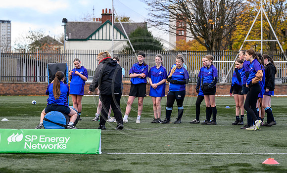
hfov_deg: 18.8
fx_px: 865
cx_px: 152
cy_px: 78
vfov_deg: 11.4
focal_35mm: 112
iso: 1600
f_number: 4
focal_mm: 93
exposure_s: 1/1600
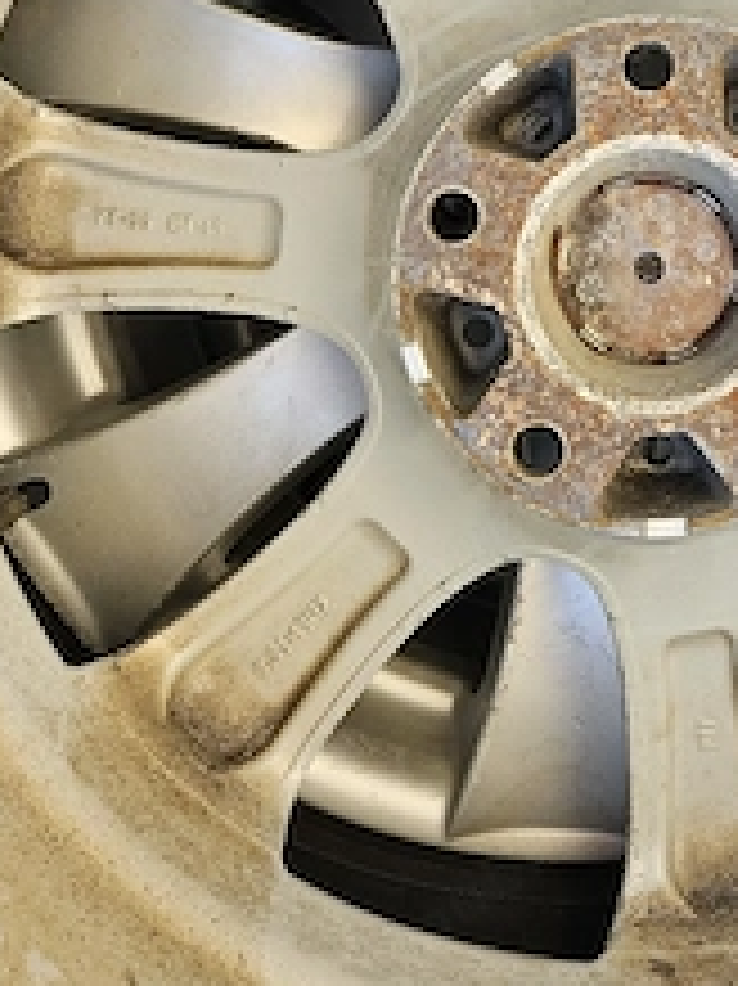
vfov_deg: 42.7
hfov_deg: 32.8
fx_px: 1195
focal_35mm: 42
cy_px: 194
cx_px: 644
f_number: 1.8
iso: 25
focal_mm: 5.4
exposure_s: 1/182
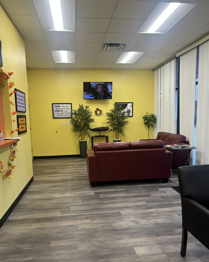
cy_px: 144
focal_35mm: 28
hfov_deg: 51.5
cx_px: 104
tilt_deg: -7.9
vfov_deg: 62.1
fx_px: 216
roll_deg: +0.7
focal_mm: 5.96
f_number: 1.6
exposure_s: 1/120
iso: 80
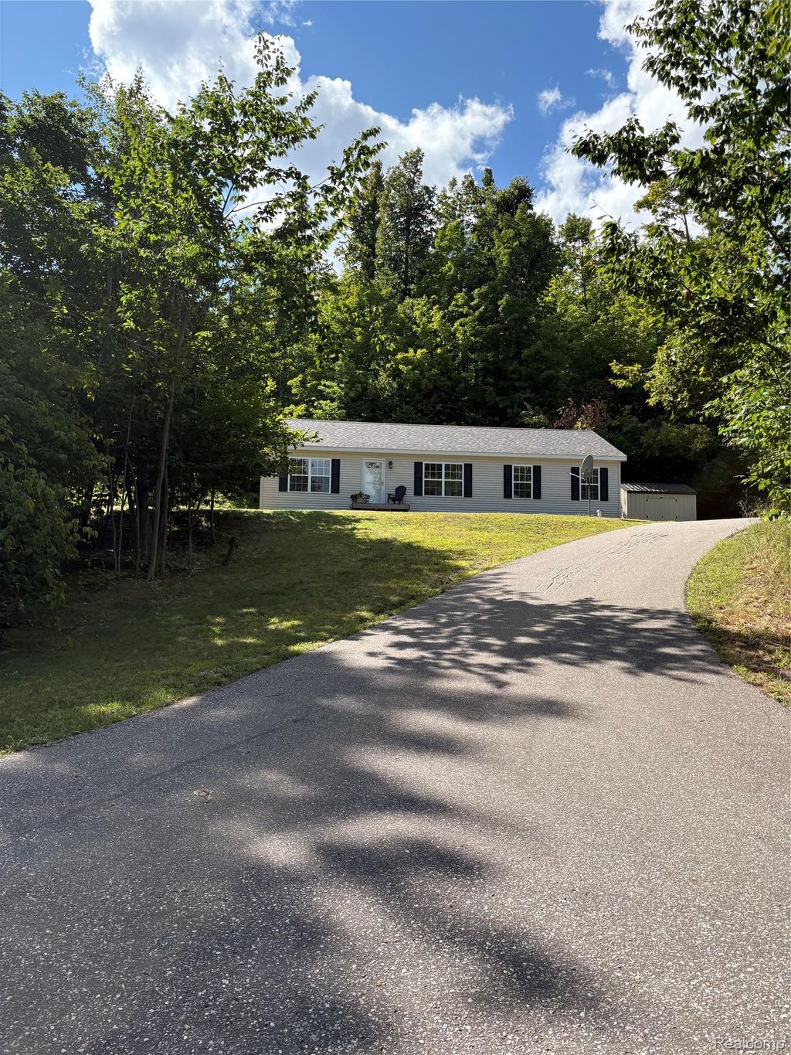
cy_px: 528
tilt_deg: +6.4
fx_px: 792
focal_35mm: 26
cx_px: 396
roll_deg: -0.3
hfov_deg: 53.1
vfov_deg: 67.3
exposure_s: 1/2747
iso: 64
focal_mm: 5.96
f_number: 1.6
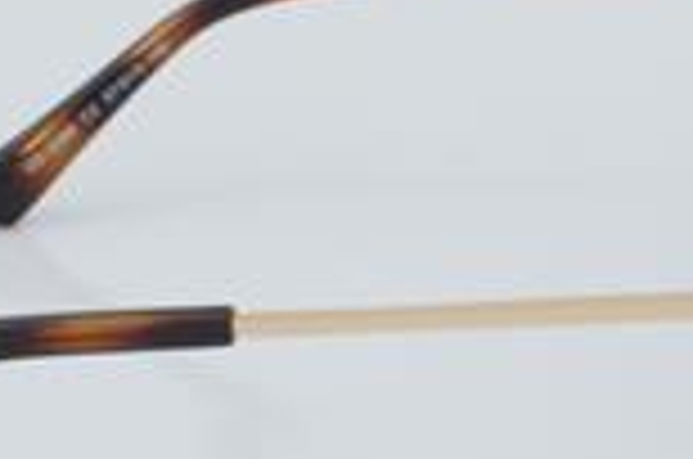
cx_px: 477
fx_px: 3746
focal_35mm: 195
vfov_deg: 7.0
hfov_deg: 10.6
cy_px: 261
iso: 100
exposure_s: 1/4
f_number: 32
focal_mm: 50
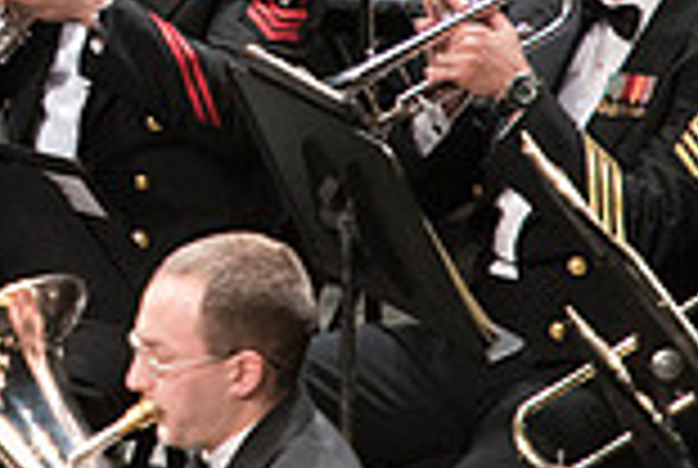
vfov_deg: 1.3
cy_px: -331
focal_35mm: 1084
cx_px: -491
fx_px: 21058
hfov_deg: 1.9
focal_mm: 290
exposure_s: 1/125
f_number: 5.6
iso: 4000
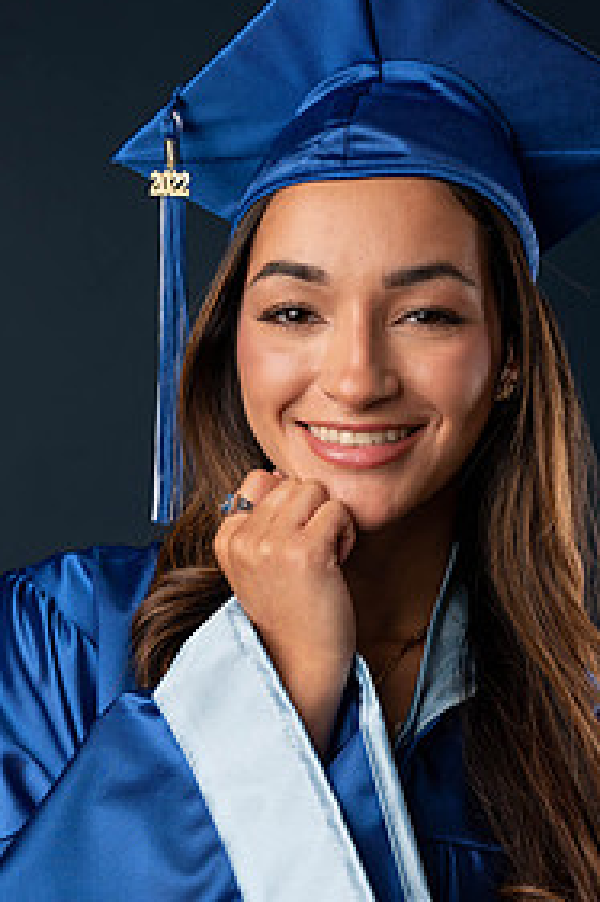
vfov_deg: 21.8
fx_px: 2328
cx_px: 276
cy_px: 597
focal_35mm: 93
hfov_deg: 14.7
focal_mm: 58
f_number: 5.6
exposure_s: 1/125
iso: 200
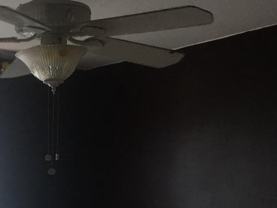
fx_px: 736
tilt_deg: -0.6
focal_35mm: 92
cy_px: 231
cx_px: 44
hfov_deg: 21.0
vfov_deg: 15.6
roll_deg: -1.7
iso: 32
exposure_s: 1/30
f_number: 2.2
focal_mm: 4.15
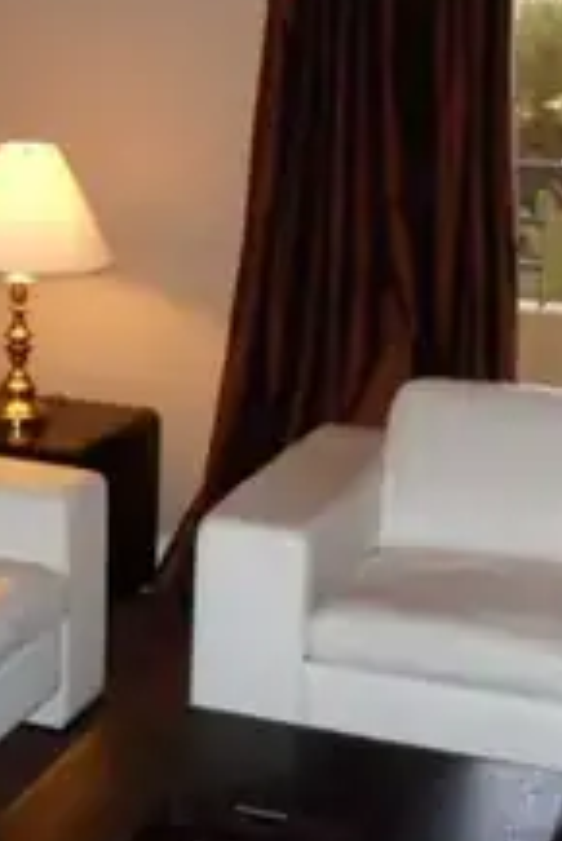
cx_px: -23
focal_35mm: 67
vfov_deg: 30.1
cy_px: 399
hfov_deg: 19.6
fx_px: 1566
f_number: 3
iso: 320
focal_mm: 6.3
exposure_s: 1/45
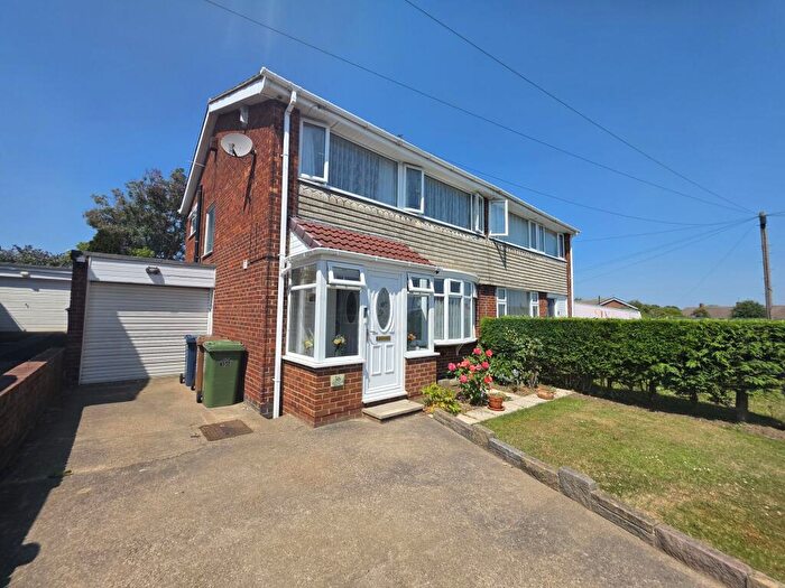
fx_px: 295
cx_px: 392
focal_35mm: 13
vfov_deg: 89.9
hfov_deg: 106.2
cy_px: 294
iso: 32
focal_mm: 2.2
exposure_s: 1/1930
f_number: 1.9
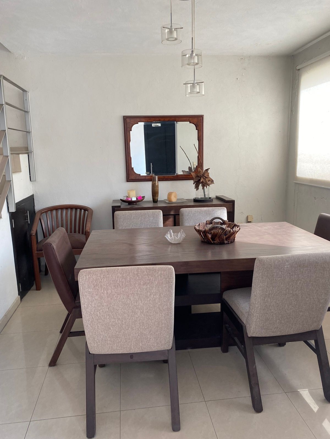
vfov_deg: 67.3
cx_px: 165
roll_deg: +0.4
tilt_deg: -9.4
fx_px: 330
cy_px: 220
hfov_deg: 53.1
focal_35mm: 26
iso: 100
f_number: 1.8
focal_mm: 4.25
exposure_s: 1/121
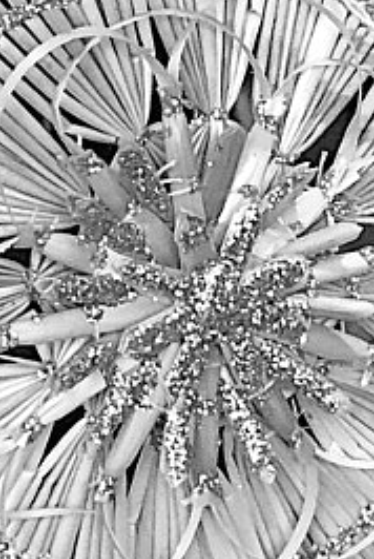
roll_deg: -0.6
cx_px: 69
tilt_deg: -7.7
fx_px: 5051
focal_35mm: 325
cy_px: -118
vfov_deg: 6.3
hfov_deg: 4.2
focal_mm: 6
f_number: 2.4
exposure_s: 1/50
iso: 50
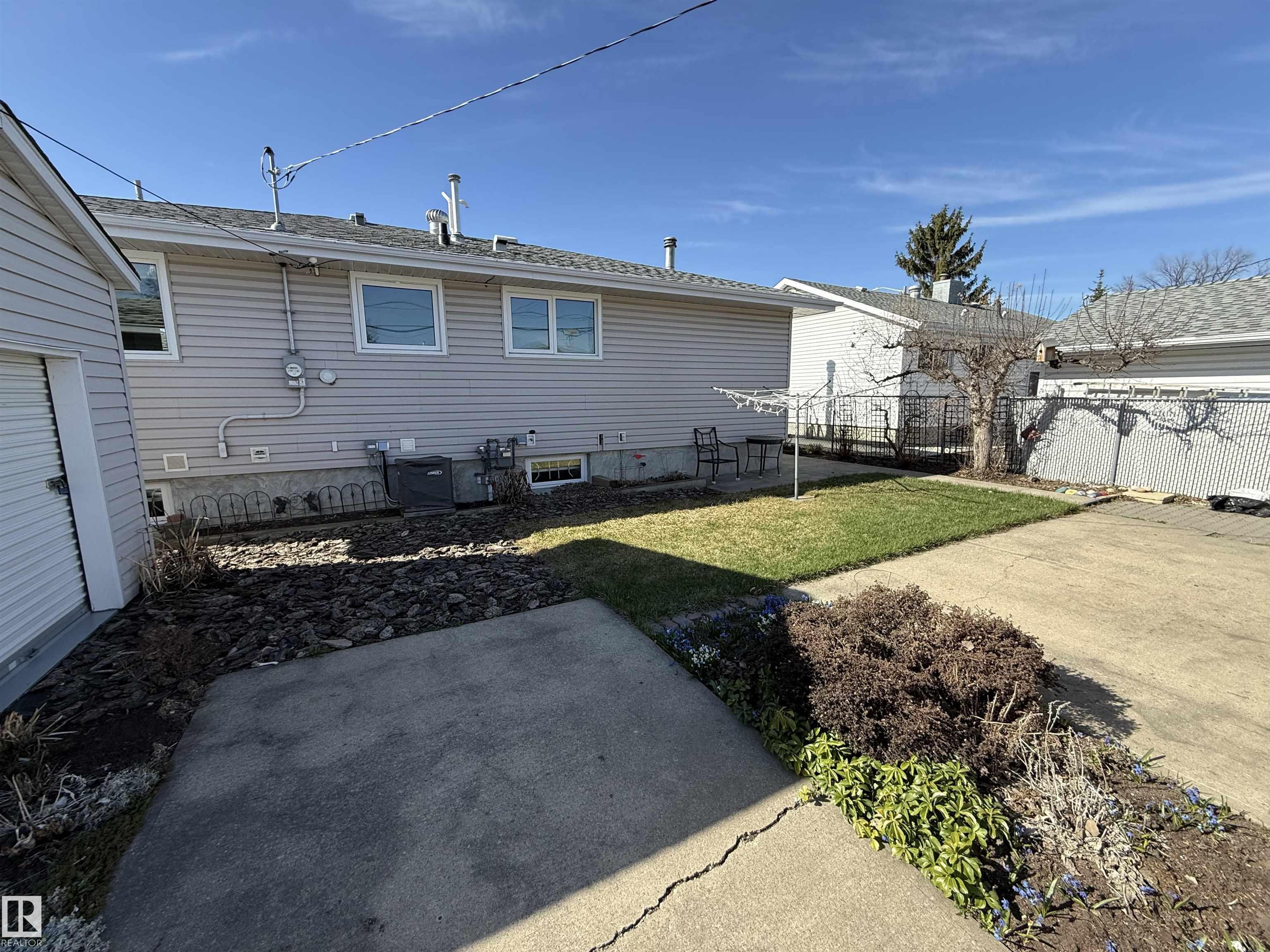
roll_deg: -1.2
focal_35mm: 14
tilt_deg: -8.0
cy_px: 476
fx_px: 514
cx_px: 635
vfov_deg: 85.7
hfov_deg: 102.1
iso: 64
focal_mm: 2.22
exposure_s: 1/1145
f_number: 2.2
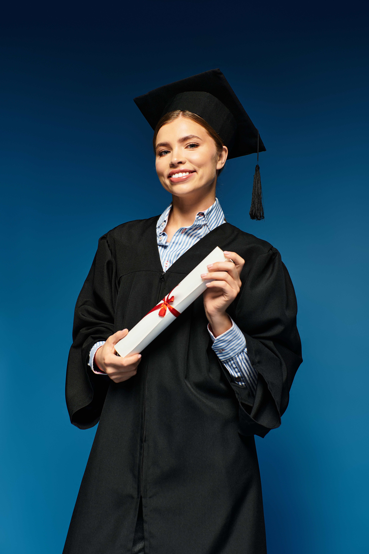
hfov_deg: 27.0
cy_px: 277
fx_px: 769
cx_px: 184
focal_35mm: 50
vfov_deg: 39.6
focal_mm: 50
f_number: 5
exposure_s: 1/200
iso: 100
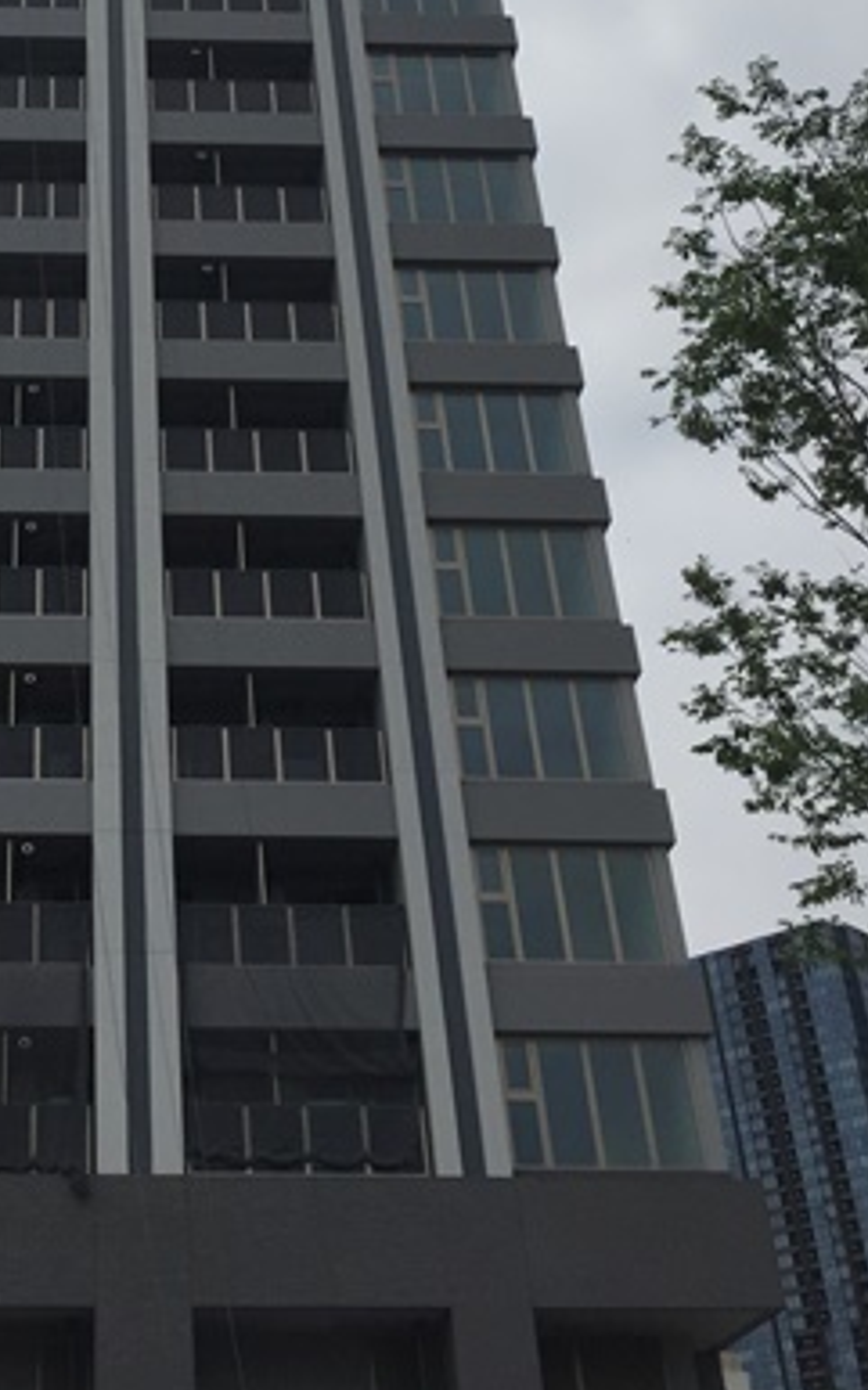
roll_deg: +0.3
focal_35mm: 51
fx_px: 1932
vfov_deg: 38.1
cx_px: 86
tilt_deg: +38.9
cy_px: 270
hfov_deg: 24.6
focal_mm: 4.15
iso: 32
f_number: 2.2
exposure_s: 1/7937
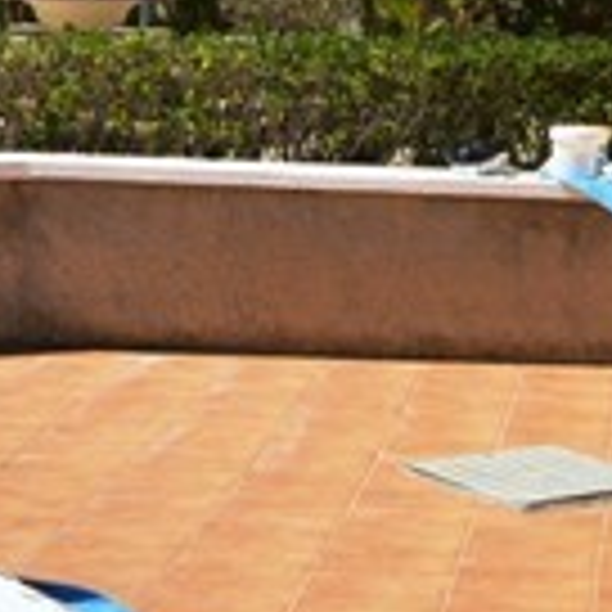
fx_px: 2320
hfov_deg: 14.7
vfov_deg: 14.2
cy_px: -243
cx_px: 670
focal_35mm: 116
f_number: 3.5
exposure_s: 1/1250
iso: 100
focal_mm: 11
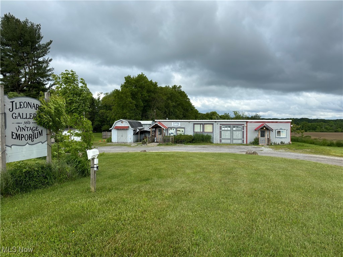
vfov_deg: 53.1
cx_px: 172
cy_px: 128
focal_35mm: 26
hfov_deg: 67.3
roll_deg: -0.2
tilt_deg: -2.0
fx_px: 258
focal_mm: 5.96
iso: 50
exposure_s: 1/1233
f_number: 1.6
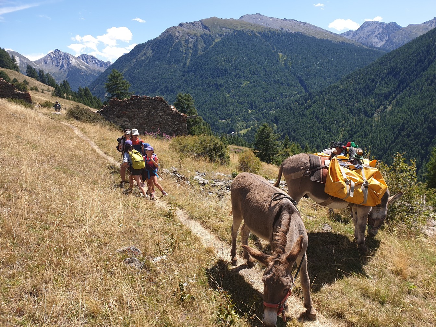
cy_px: 164
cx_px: 218
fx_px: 327
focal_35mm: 26
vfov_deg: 53.1
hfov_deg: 67.3
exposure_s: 1/982
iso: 50
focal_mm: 4.3
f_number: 2.4
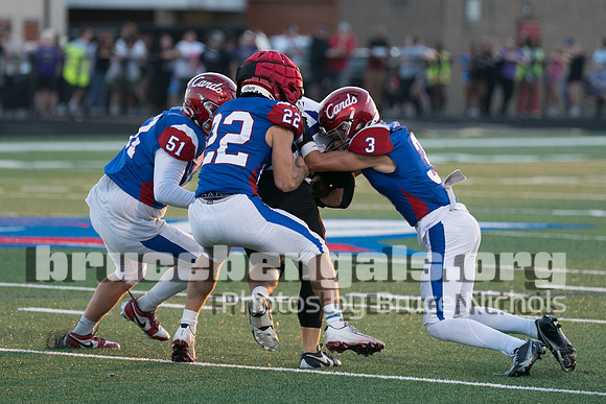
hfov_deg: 6.5
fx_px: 5322
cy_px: 146
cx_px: 280
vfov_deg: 4.4
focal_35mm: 316
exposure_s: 1/1000
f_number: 2.8
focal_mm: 176
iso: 1000
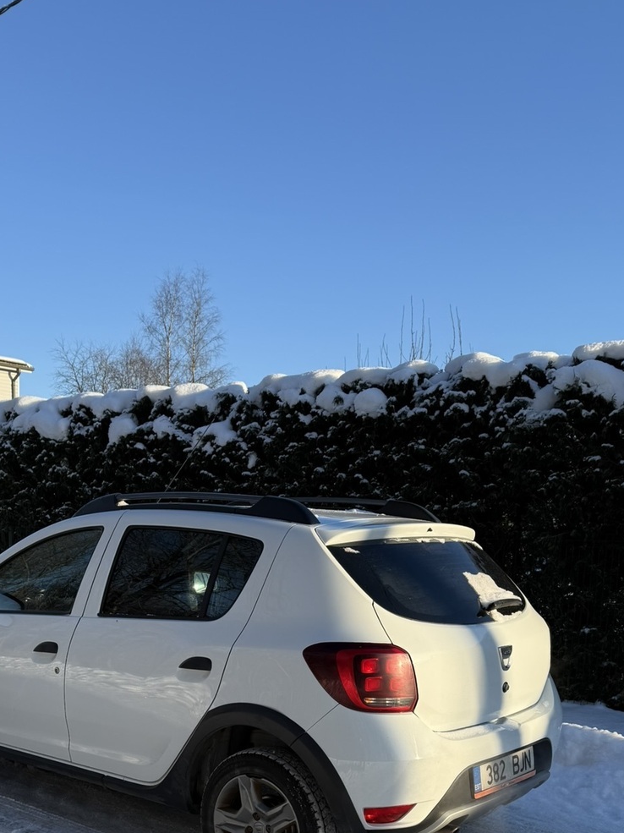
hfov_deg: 36.6
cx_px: 230
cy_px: 671
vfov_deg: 45.4
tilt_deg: -7.8
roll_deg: -1.8
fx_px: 938
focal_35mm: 39
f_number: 1.78
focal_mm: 6.76
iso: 80
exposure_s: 1/2000
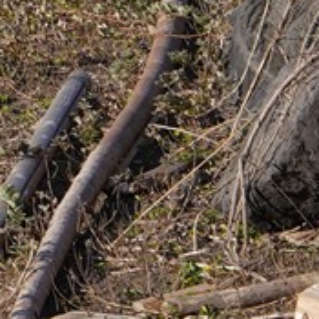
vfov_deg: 5.0
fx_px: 3545
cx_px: -848
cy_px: -443
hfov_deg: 4.8
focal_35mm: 340
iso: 100
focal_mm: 35
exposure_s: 1/100
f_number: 13
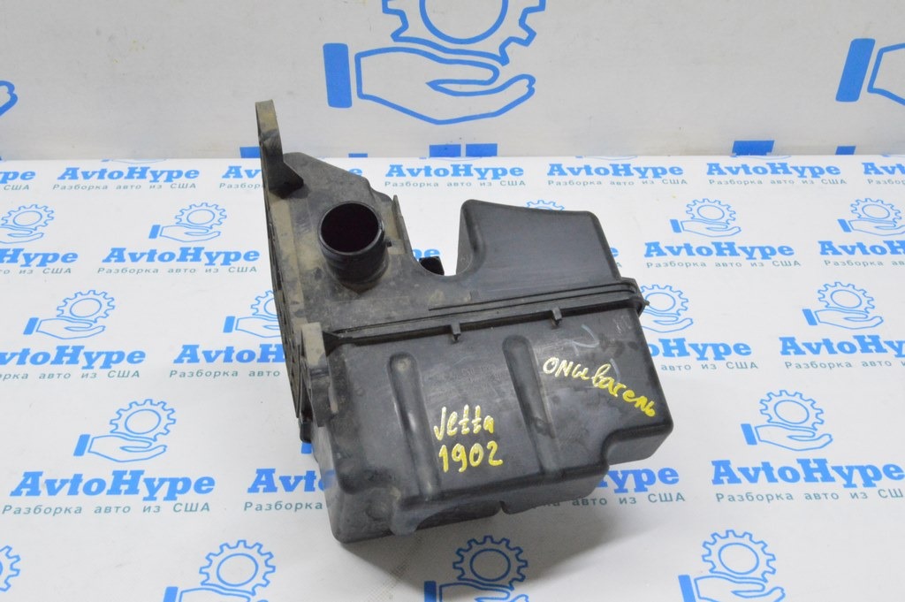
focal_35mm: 39
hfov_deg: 49.6
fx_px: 980
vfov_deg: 34.2
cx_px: 452
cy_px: 301
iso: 6400
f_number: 20
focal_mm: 26
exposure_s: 1/20
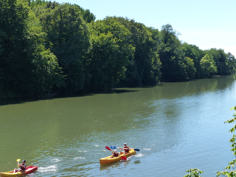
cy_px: 78
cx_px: 116
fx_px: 389
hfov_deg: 33.8
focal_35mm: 57
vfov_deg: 25.6
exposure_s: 1/500
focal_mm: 7
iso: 160
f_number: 4
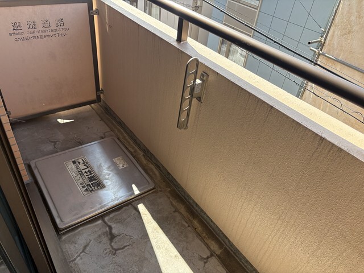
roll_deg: -11.1
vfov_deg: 53.1
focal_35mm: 26
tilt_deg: -44.9
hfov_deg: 67.3
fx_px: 273
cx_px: 182
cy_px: 136
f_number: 1.6
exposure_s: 1/687
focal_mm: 5.96
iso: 64
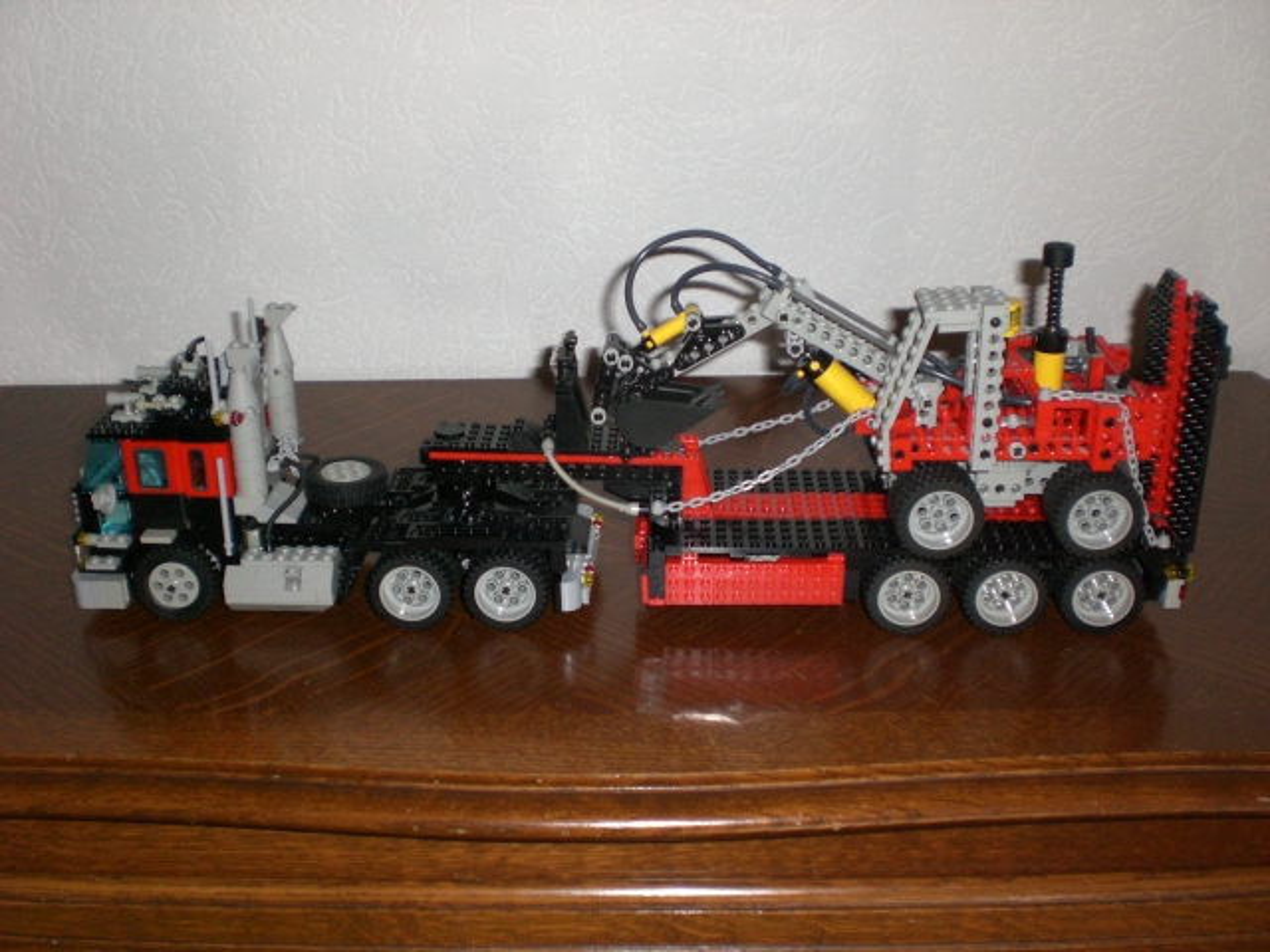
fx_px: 1394
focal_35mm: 38
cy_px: 476
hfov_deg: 49.0
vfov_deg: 37.7
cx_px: 635
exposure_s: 1/60
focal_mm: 6.3
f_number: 3.1
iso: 200
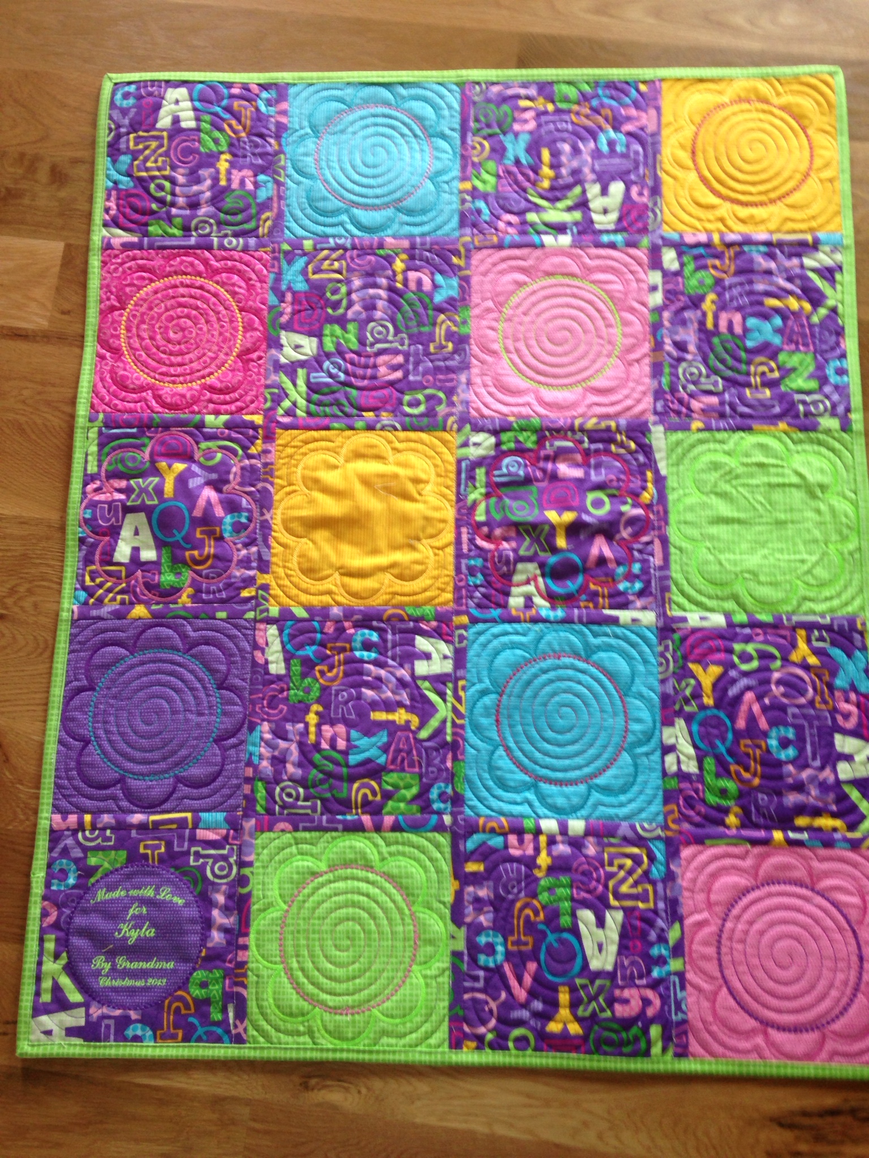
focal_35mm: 33
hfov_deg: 42.9
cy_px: 579
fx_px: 1105
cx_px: 434
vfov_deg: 55.4
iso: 80
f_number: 2.4
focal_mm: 4.12
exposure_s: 1/20
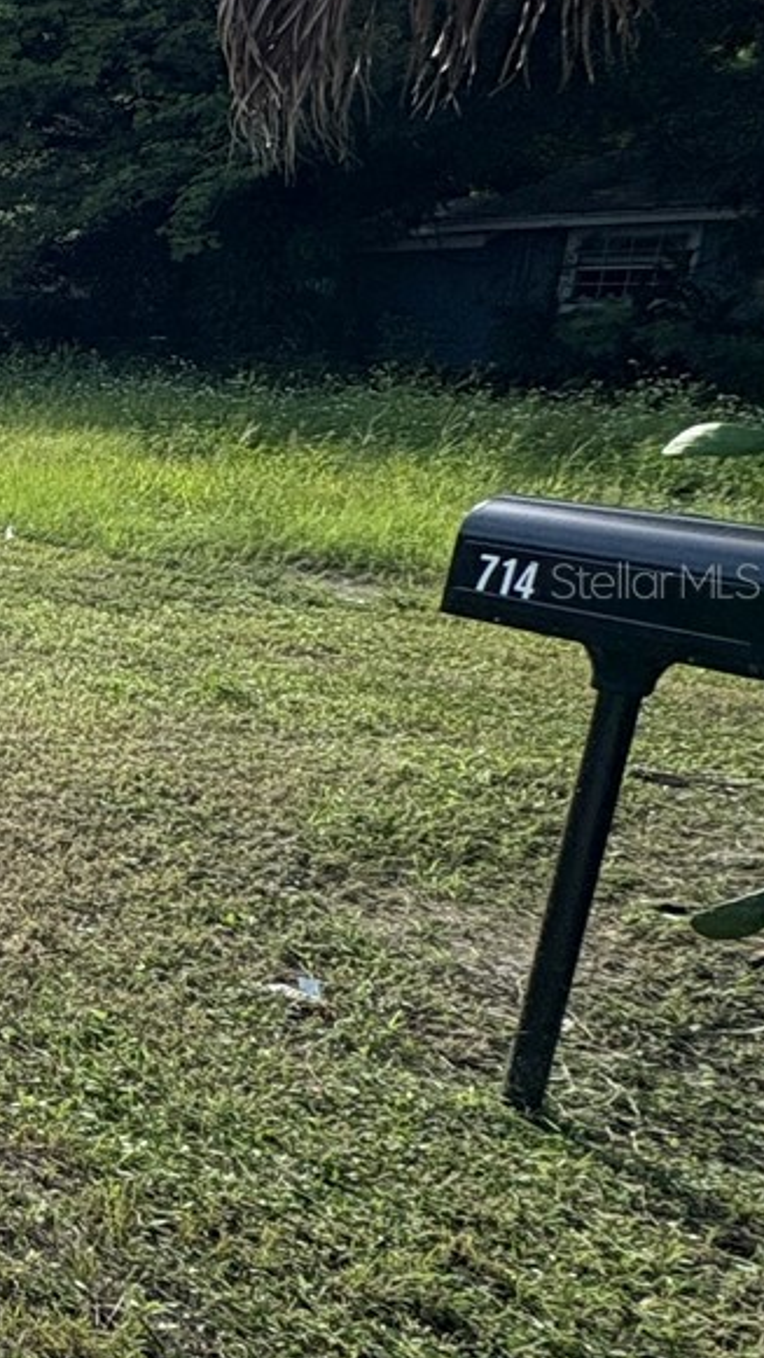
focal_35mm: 42
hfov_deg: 14.9
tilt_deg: -10.4
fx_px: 1512
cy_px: 580
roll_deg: +0.3
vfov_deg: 48.2
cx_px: -1098
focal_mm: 2.22
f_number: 2.2
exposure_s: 1/1346
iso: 64
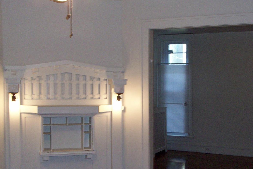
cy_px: 108
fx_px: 372
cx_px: 148
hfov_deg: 37.4
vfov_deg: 25.4
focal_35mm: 53
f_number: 3.2
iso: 160
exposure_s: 1/65.1
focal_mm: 7.1
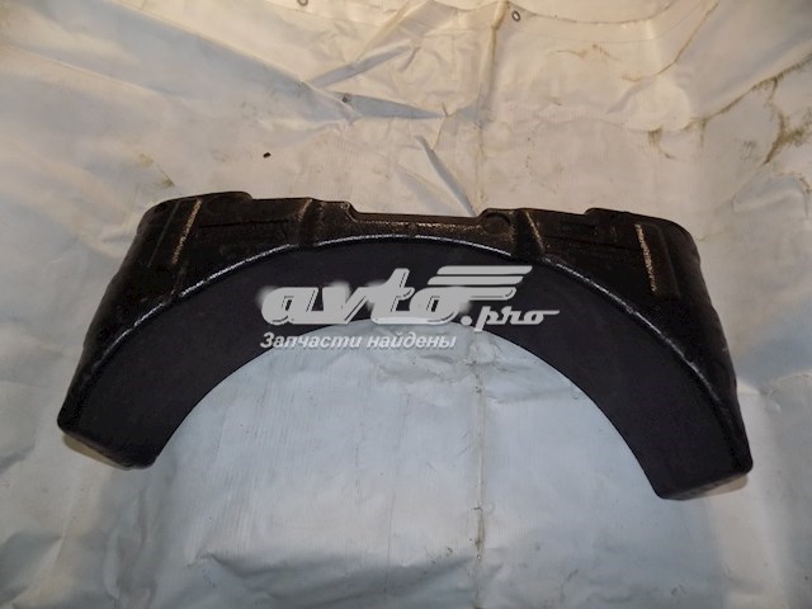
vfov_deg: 58.9
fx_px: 540
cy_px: 304
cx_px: 406
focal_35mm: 23
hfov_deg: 73.9
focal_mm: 4
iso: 200
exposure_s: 1/30
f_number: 3.1
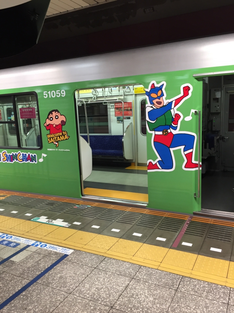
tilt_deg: -10.4
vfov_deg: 61.7
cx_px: 117
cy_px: 156
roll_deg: +5.7
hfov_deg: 48.2
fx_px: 261
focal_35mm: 29
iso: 64
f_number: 2.2
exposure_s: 1/30
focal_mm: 4.15
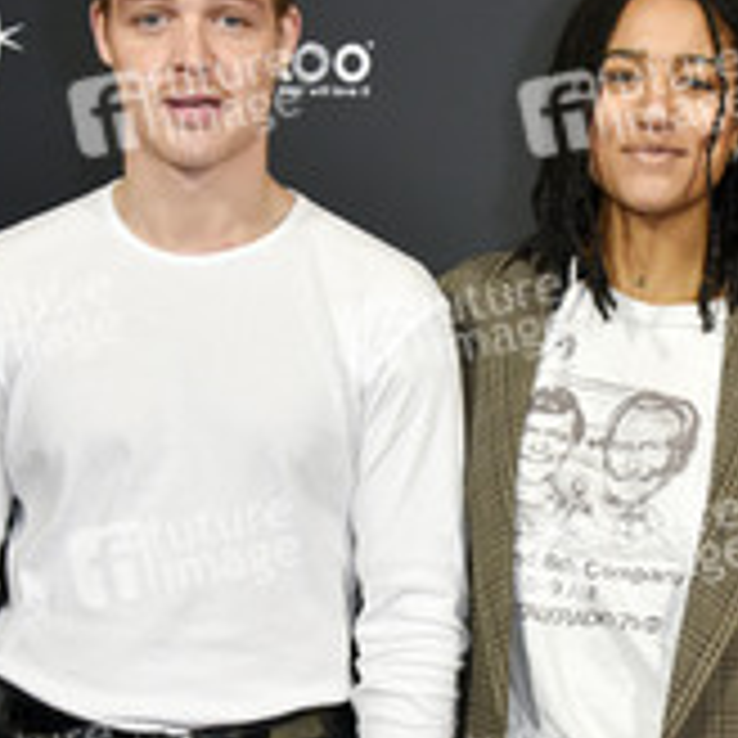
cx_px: 515
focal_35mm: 89
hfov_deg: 19.4
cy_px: 441
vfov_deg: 19.5
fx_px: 2147
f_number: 5.6
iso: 1000
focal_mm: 38
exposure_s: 1/100
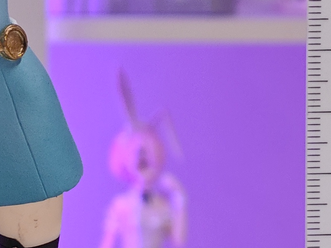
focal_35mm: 299
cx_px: 43
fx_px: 2859
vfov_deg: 5.0
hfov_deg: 6.6
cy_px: 209
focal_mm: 7.48
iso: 400
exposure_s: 1/21
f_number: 2.4
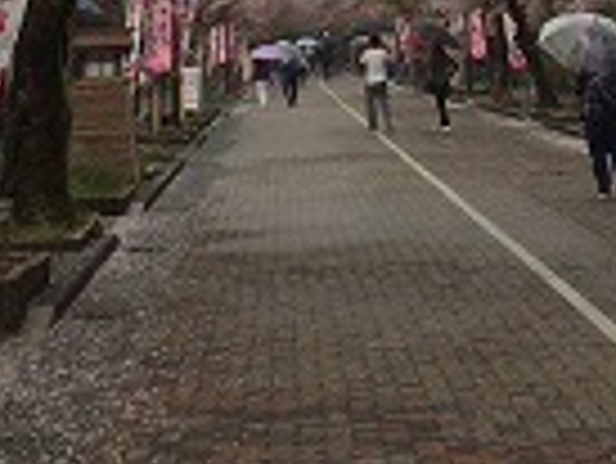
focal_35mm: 138
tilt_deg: +11.0
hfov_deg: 14.3
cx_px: 384
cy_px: -509
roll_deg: +2.6
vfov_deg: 9.9
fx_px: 2458
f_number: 2.2
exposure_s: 1/586
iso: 32
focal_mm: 4.15
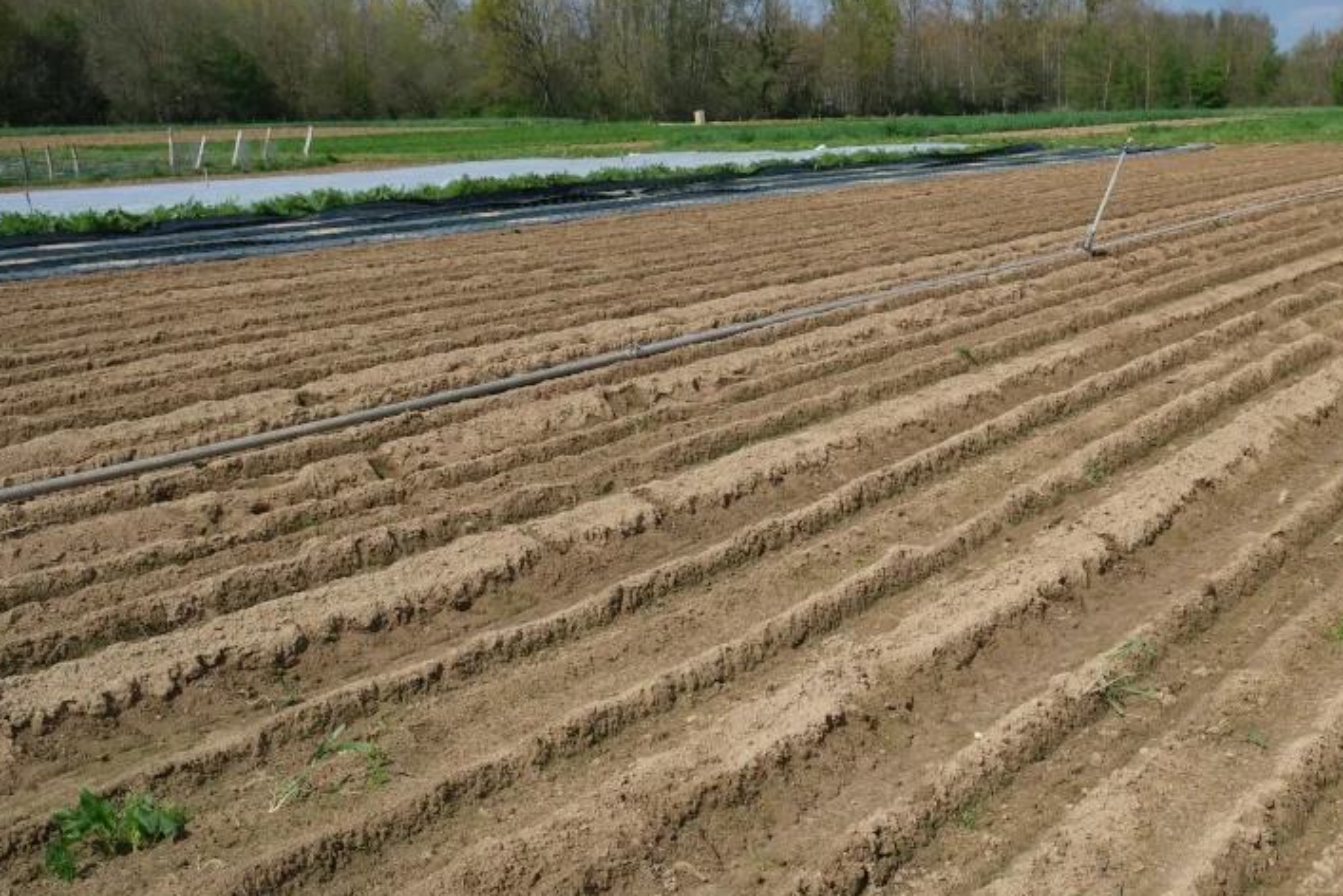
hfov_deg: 46.9
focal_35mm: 41
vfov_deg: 32.7
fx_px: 1530
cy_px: 472
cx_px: 861
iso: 160
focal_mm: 19.6
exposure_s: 1/480
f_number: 7.1
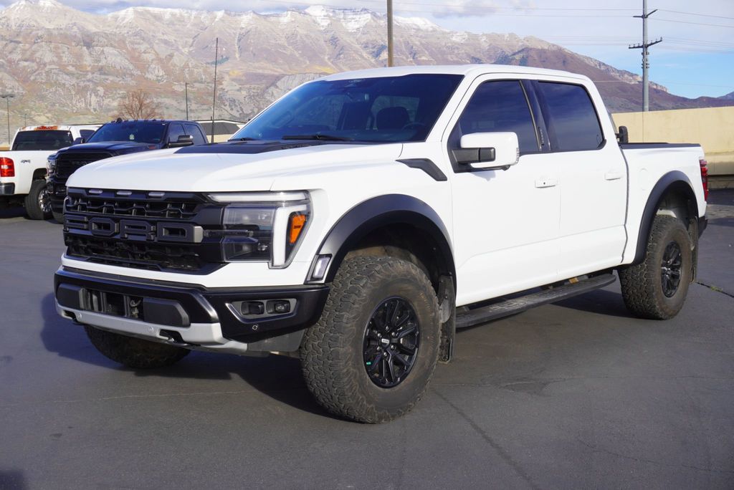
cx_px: 367
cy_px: 245
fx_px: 887
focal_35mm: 44
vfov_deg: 30.9
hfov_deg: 44.9
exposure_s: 1/125
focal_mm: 29
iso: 100
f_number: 9
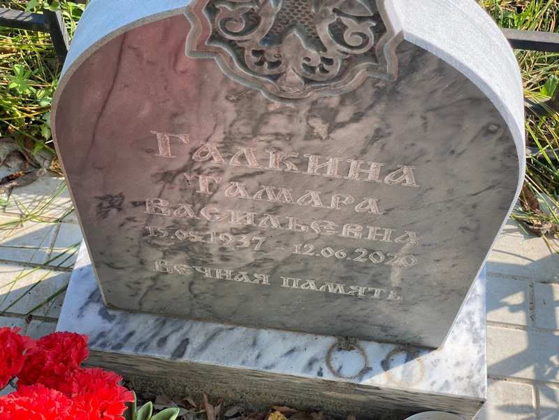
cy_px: 210
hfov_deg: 36.8
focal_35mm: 52
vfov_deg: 28.0
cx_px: 280
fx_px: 840
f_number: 2
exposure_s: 1/345
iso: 20
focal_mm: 6
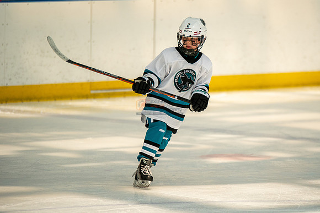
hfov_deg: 5.6
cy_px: 82
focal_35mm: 369
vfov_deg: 3.7
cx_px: 197
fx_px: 3277
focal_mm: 300
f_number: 3.2
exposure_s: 1/6400
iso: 1600
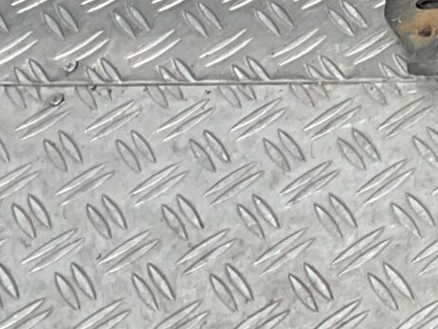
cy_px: -318
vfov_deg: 8.7
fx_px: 2051
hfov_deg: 11.0
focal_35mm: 162
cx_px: 886
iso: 16
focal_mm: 3
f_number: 1.8
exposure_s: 1/150
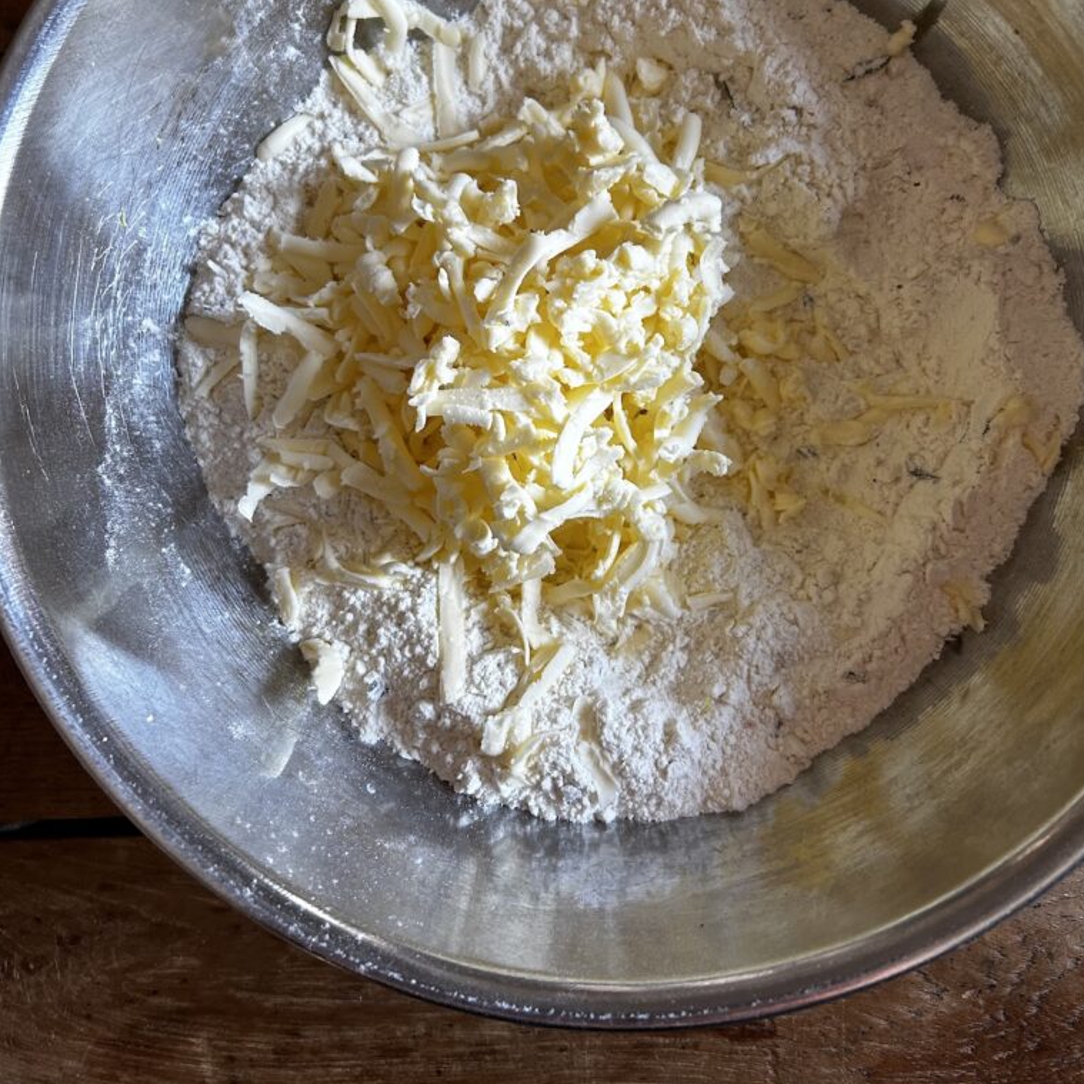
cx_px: 546
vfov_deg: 51.8
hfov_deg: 52.5
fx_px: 1098
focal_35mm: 31
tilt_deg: -84.9
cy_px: 387
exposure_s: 1/63
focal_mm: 5.7
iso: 125
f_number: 1.5
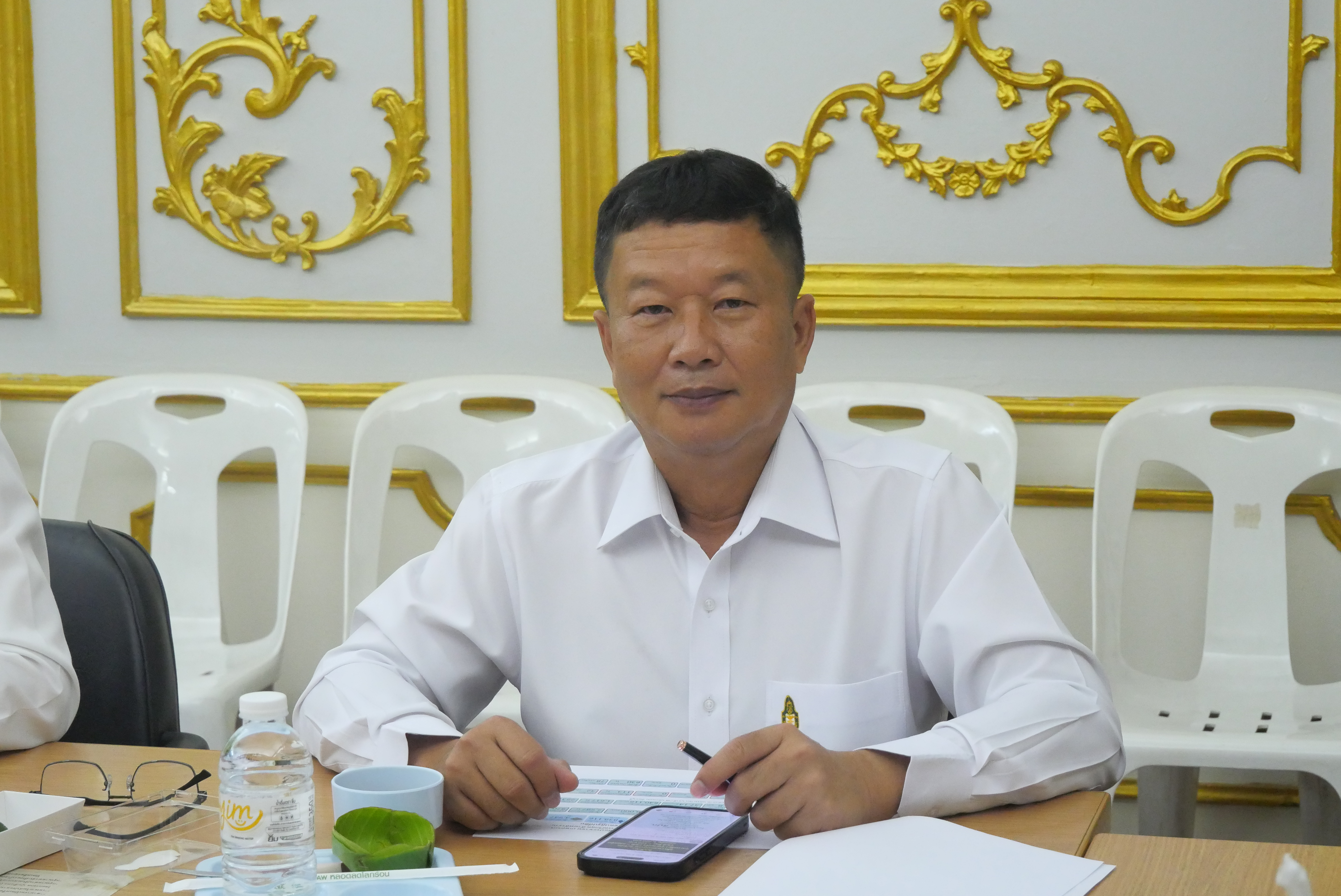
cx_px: 670
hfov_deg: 25.0
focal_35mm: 81
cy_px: 448
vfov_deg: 16.9
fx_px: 3019
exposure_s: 1/60
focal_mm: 39
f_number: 5.4
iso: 3200
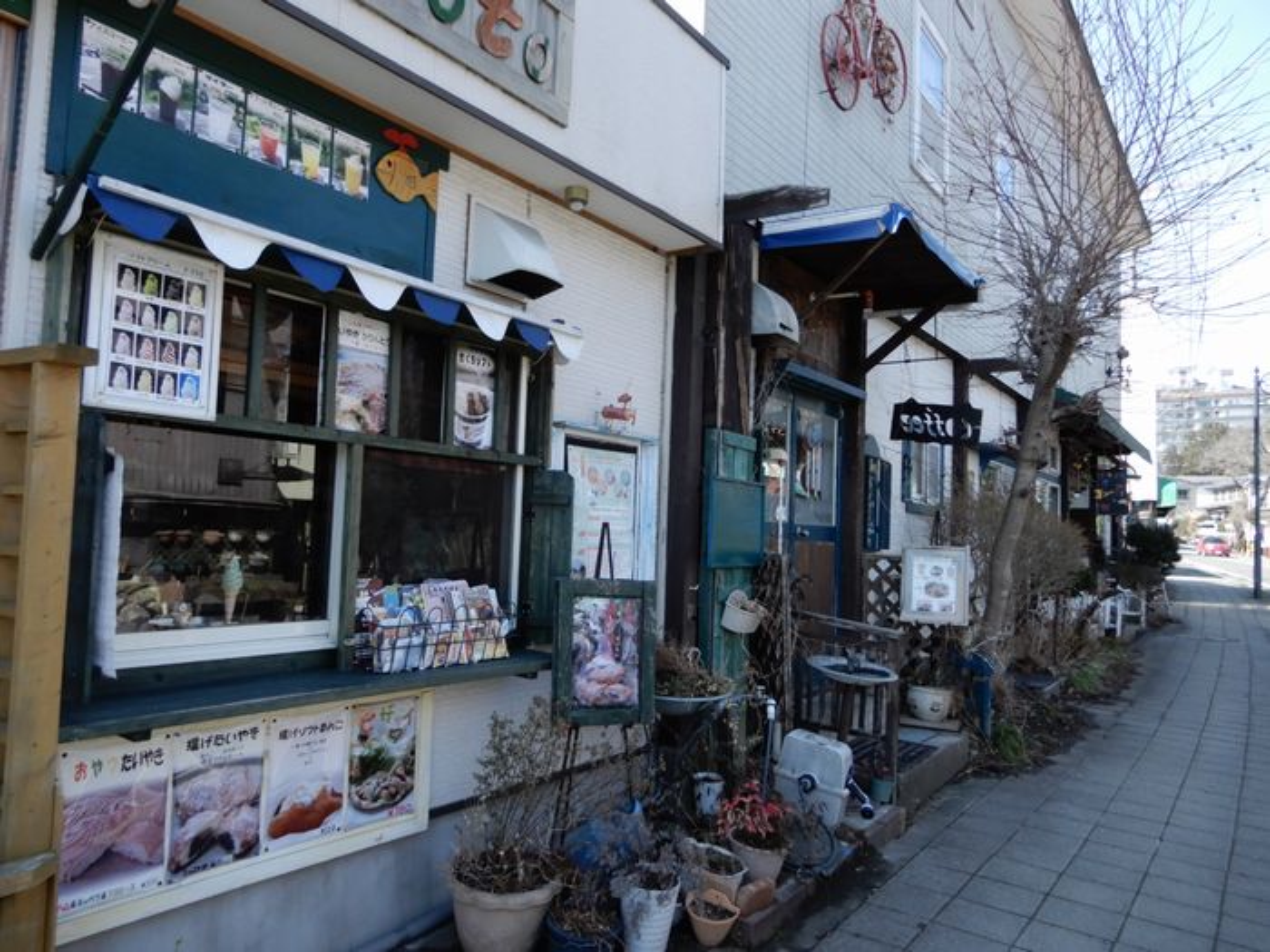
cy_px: 476
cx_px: 635
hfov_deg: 71.6
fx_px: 881
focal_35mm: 24
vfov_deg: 56.8
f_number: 3.4
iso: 200
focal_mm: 4.3
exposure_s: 1/500
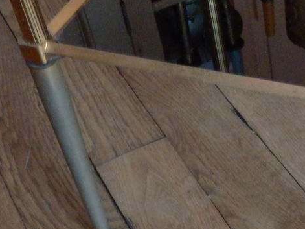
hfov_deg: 22.3
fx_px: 749
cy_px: 102
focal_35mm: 85
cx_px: 295
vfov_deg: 17.4
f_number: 3.7
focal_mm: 7.3
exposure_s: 1/8
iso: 1600
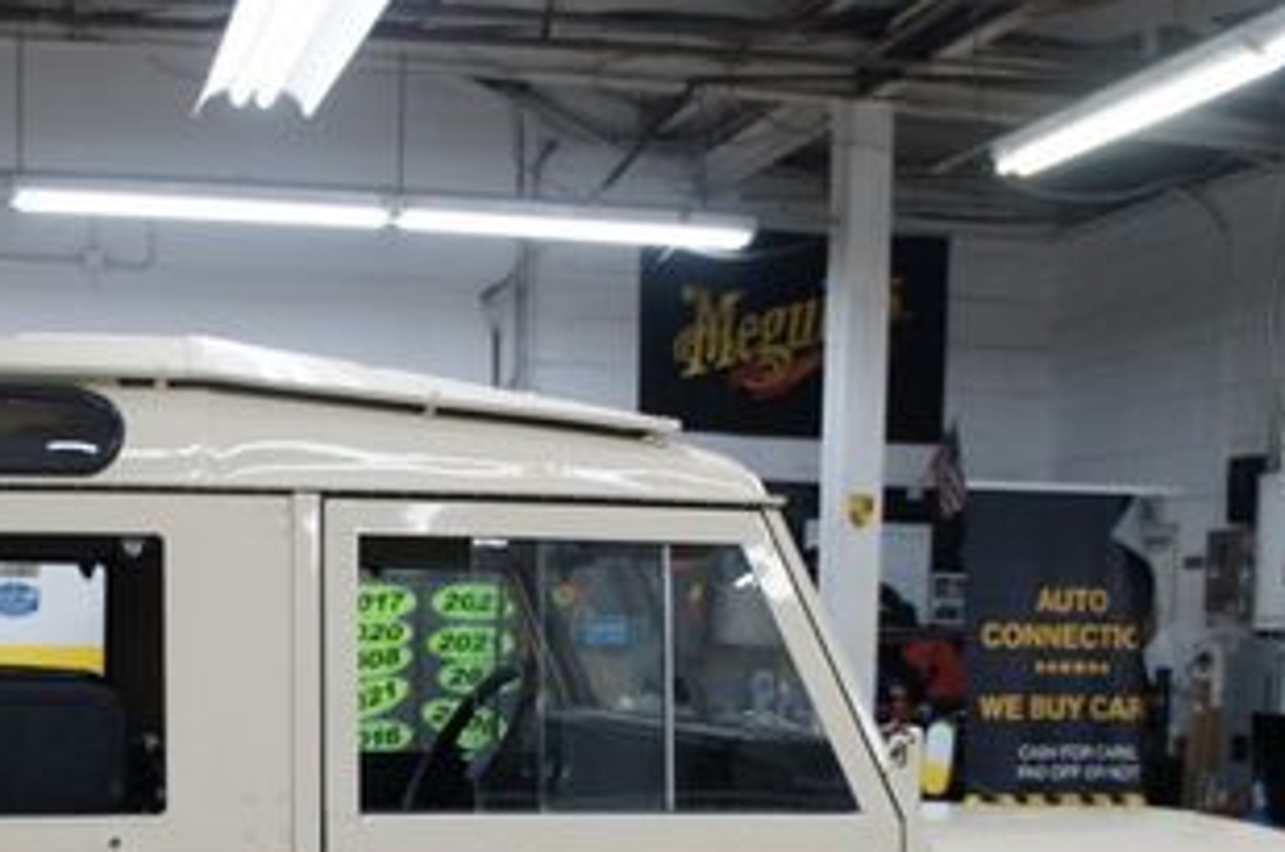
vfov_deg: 23.1
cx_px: 374
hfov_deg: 35.2
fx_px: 1996
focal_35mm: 56
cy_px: 864
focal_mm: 18
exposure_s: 1/30
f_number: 4
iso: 200
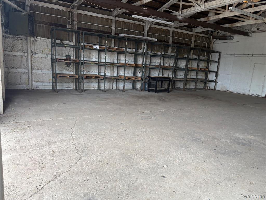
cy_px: 100
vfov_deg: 53.1
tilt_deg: -10.0
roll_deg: -3.3
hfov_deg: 67.3
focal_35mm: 26
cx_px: 133
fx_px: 200
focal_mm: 5.96
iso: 64
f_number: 1.6
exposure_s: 1/122
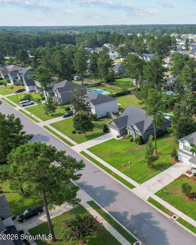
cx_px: 185
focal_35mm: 32
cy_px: 122
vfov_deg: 55.7
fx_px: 232
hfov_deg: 41.3
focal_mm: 8.38
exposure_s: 1/1250
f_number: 2.8
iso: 110
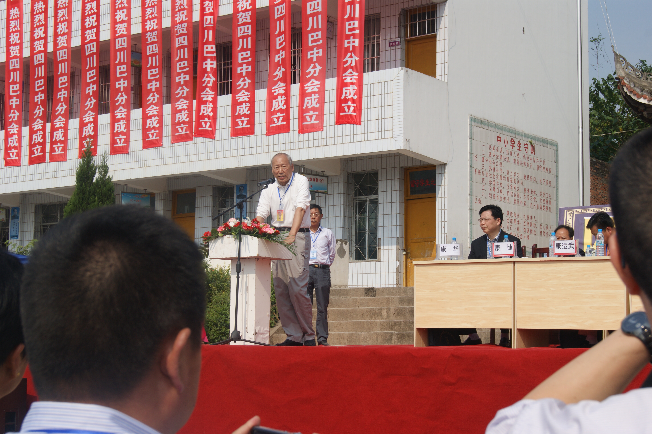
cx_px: 326
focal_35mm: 68
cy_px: 217
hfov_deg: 29.9
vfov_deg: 20.1
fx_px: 1222
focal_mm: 45
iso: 100
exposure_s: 1/160
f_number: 13
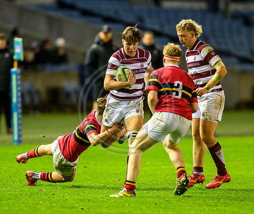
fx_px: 4954
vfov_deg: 2.5
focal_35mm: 645
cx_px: 108
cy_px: 126
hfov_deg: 2.9
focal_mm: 400
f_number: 3.2
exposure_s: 1/800
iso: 6400
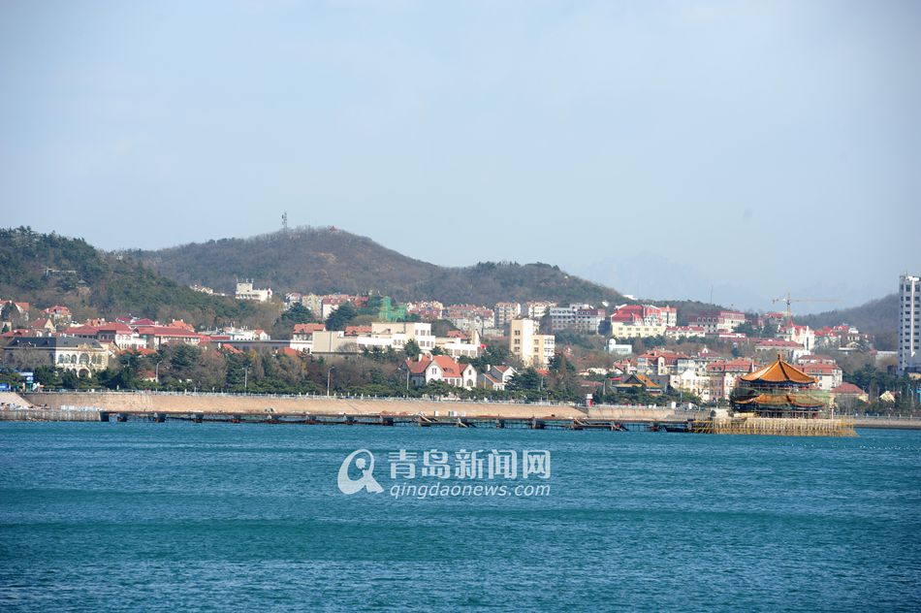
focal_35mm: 185
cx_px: 460
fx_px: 4729
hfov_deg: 11.1
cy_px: 306
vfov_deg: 7.4
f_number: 8
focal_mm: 185
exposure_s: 1/250
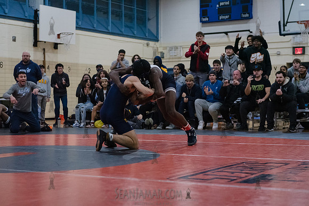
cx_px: 154
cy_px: 103
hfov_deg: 28.8
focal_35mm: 70
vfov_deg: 19.5
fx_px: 601
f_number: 3.2
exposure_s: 1/400
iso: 8000
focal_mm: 70
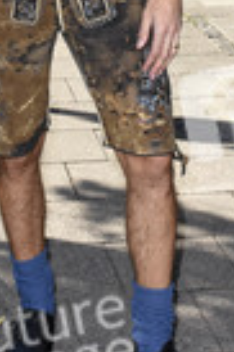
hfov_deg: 13.0
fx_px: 1026
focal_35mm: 105
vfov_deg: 18.8
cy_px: -28
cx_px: 77
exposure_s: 1/160
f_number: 8
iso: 250
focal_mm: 24
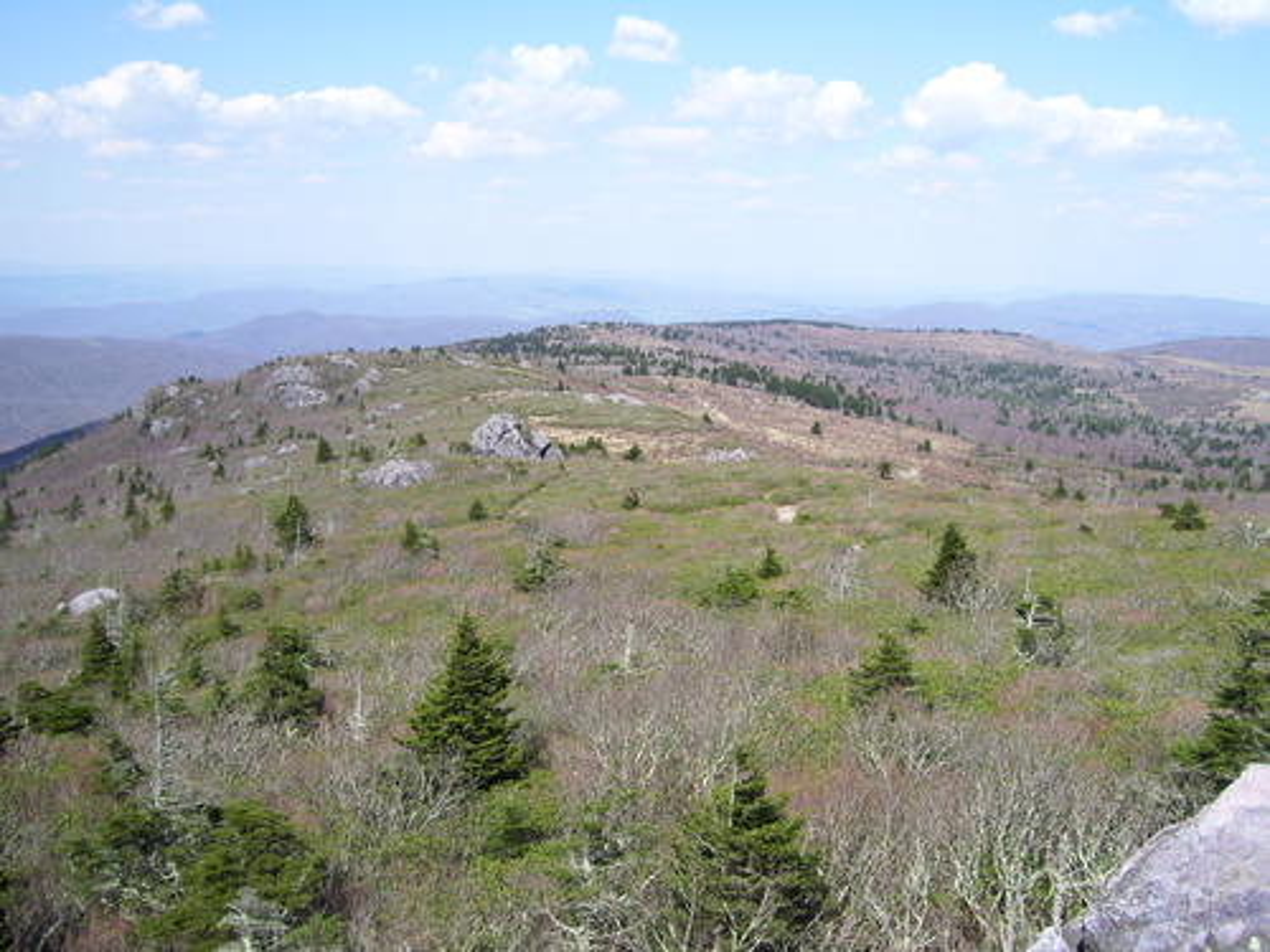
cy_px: 476
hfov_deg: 51.4
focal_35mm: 36
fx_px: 1321
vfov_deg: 39.7
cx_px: 635
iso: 80
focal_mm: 6
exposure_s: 1/500
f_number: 4.8
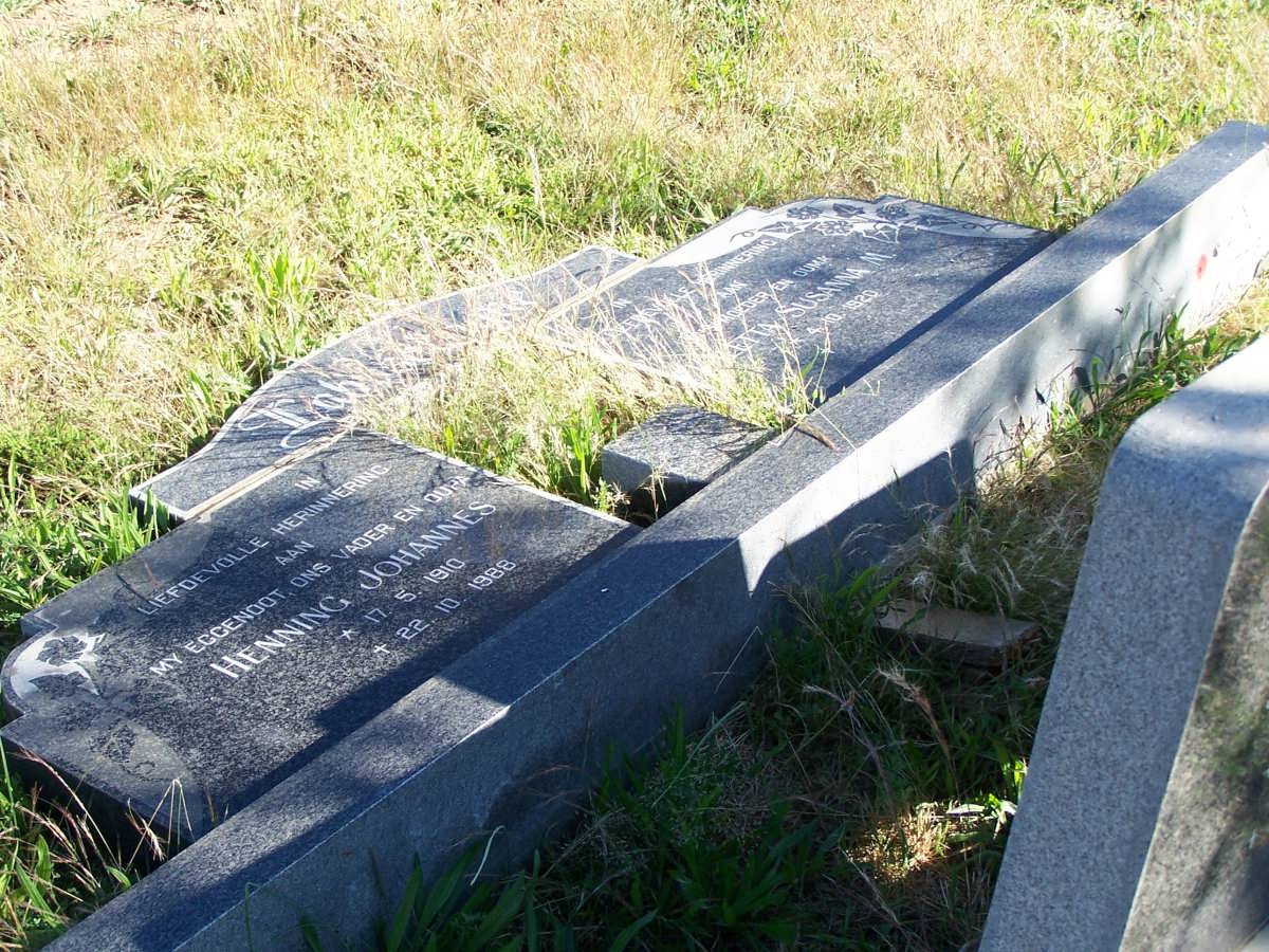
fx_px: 2163
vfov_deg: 24.8
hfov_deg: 32.7
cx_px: 634
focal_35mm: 59
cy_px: 476
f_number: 3.1
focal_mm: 9.8
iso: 80
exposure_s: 1/250
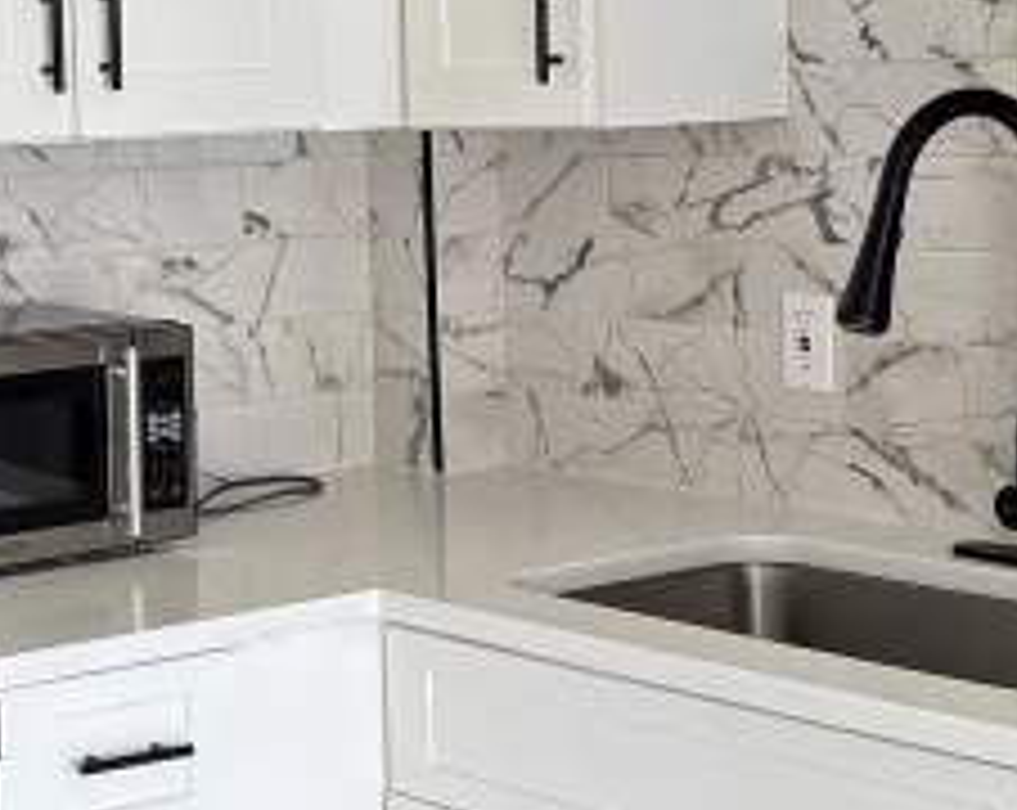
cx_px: 234
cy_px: 220
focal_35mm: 90
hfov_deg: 21.1
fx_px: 2704
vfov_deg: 17.0
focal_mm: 5.96
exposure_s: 1/121
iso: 125
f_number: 1.6
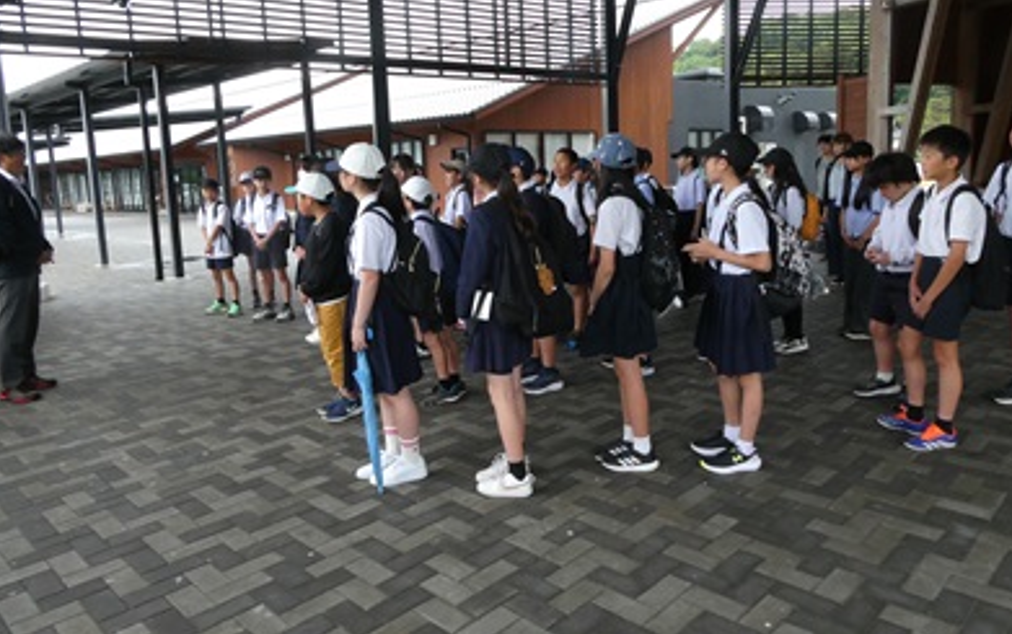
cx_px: 512
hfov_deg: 70.4
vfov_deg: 47.6
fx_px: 718
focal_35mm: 26
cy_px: 279
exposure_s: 1/60
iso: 250
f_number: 4.5
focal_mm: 4.3
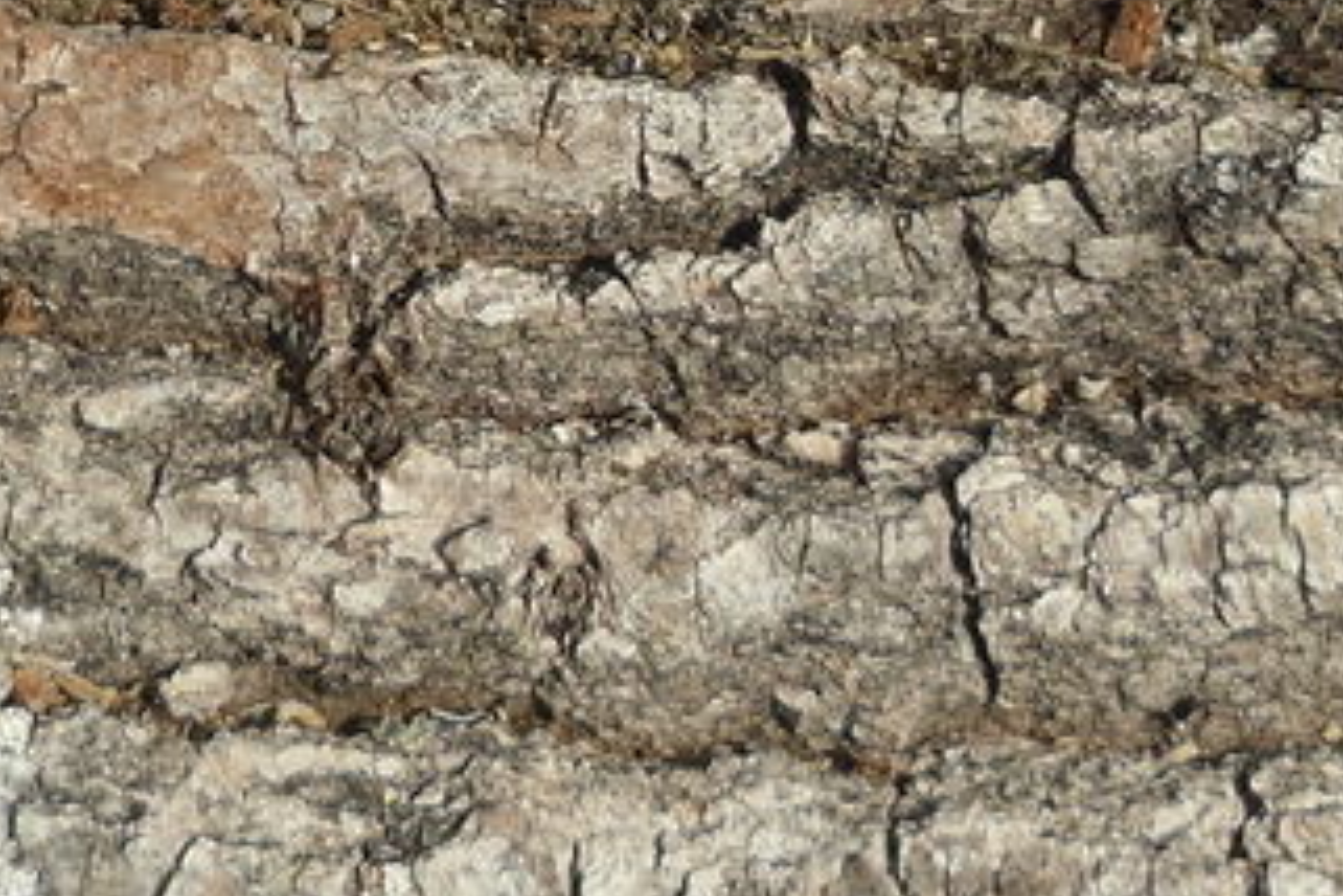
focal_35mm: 110
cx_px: 602
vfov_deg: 12.3
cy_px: 29
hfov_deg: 18.6
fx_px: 4103
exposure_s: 1/250
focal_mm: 6
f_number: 8.1
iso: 80
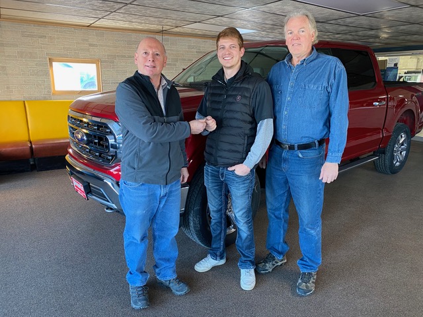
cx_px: 212
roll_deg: -0.2
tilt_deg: -14.3
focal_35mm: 26
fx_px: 318
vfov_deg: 53.1
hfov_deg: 67.3
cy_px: 158
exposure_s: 1/60
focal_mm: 4.25
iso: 100
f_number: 1.8
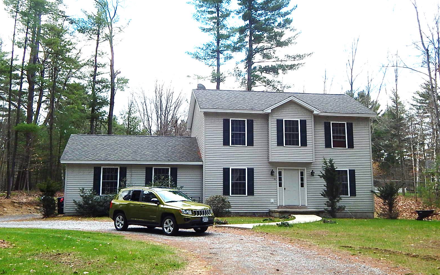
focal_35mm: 41
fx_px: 492
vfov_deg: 31.2
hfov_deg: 48.2
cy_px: 111
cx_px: 221
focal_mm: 6.8
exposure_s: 1/1000
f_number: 3.4
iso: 125
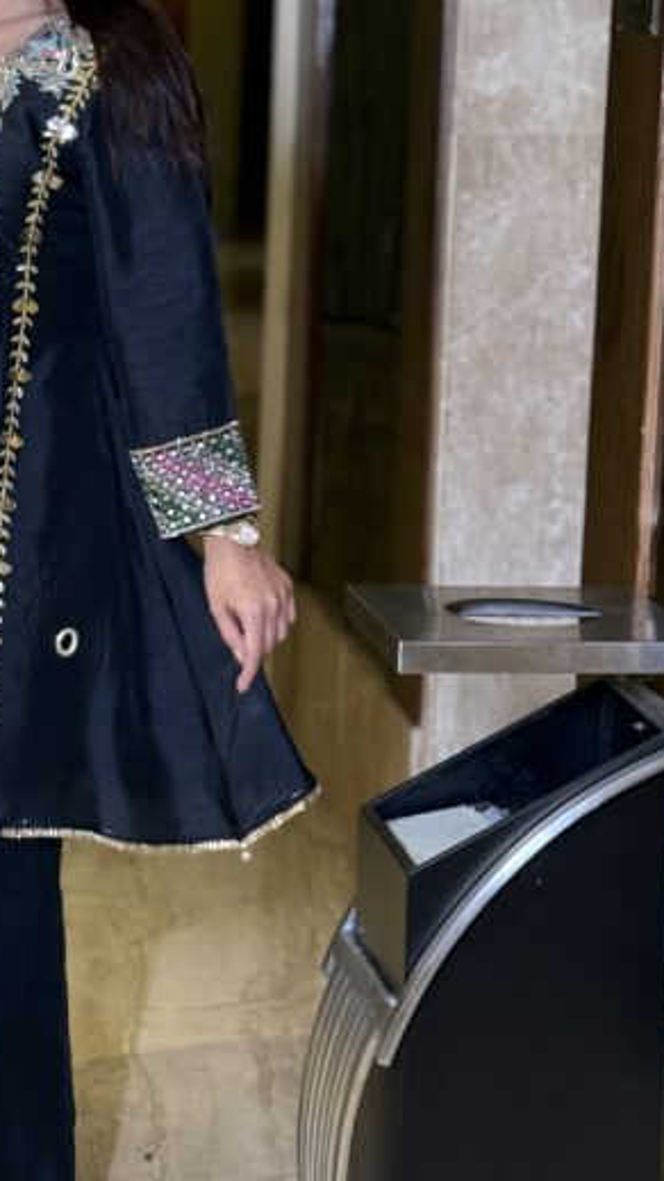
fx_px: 2942
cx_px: -111
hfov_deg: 12.6
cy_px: 477
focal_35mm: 94
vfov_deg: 22.7
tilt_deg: -9.1
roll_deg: -1.3
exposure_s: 1/60
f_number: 1.78
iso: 160
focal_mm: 6.76
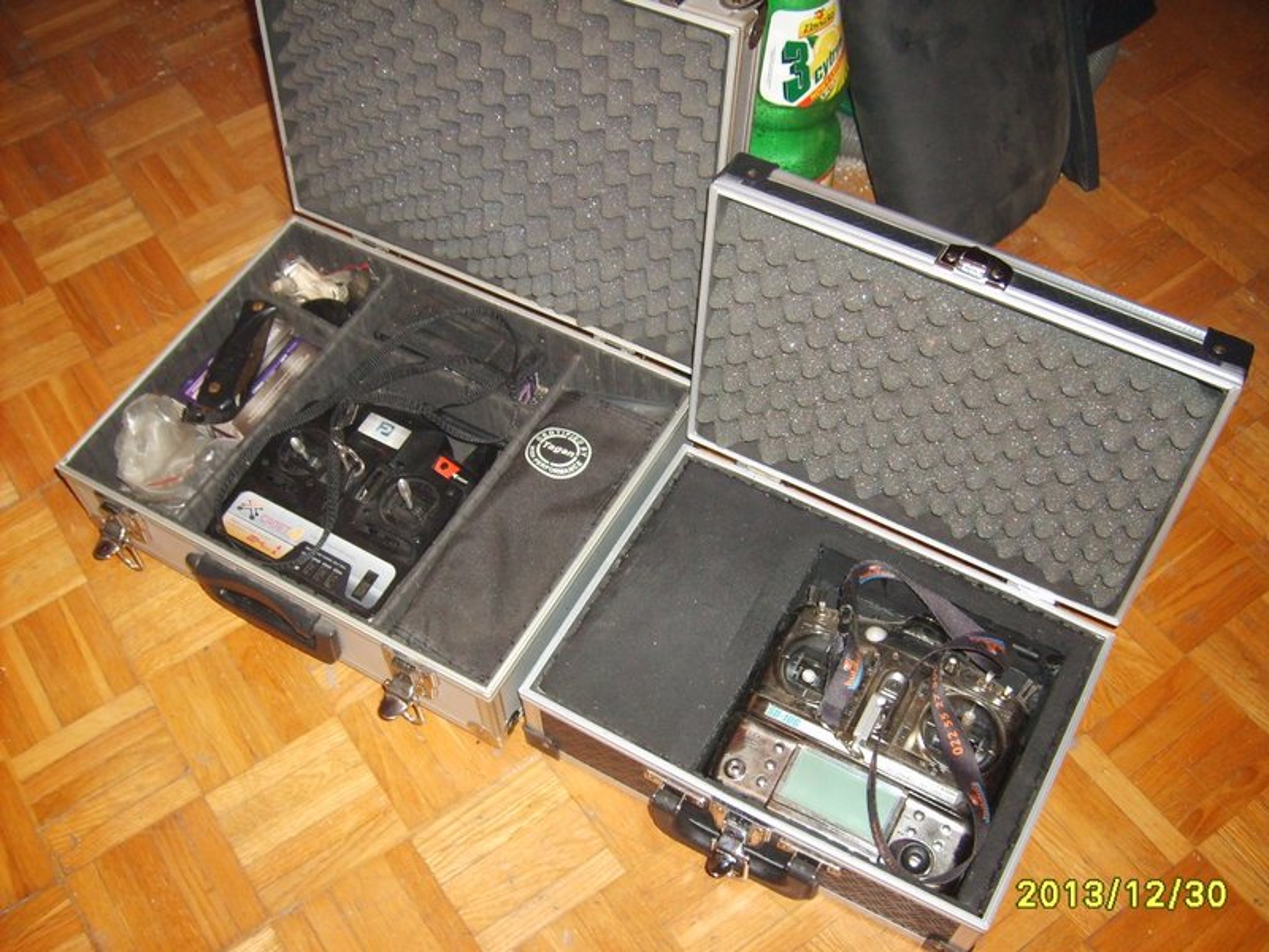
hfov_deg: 52.6
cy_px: 476
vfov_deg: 40.7
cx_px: 634
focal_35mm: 35
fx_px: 1283
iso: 100
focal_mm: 5.8
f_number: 2.8
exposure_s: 1/45
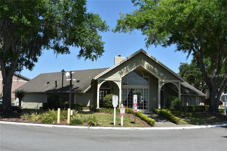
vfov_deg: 35.0
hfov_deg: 50.7
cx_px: 114
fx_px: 240
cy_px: 76
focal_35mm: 38
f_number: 10
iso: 250
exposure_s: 1/400
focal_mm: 38
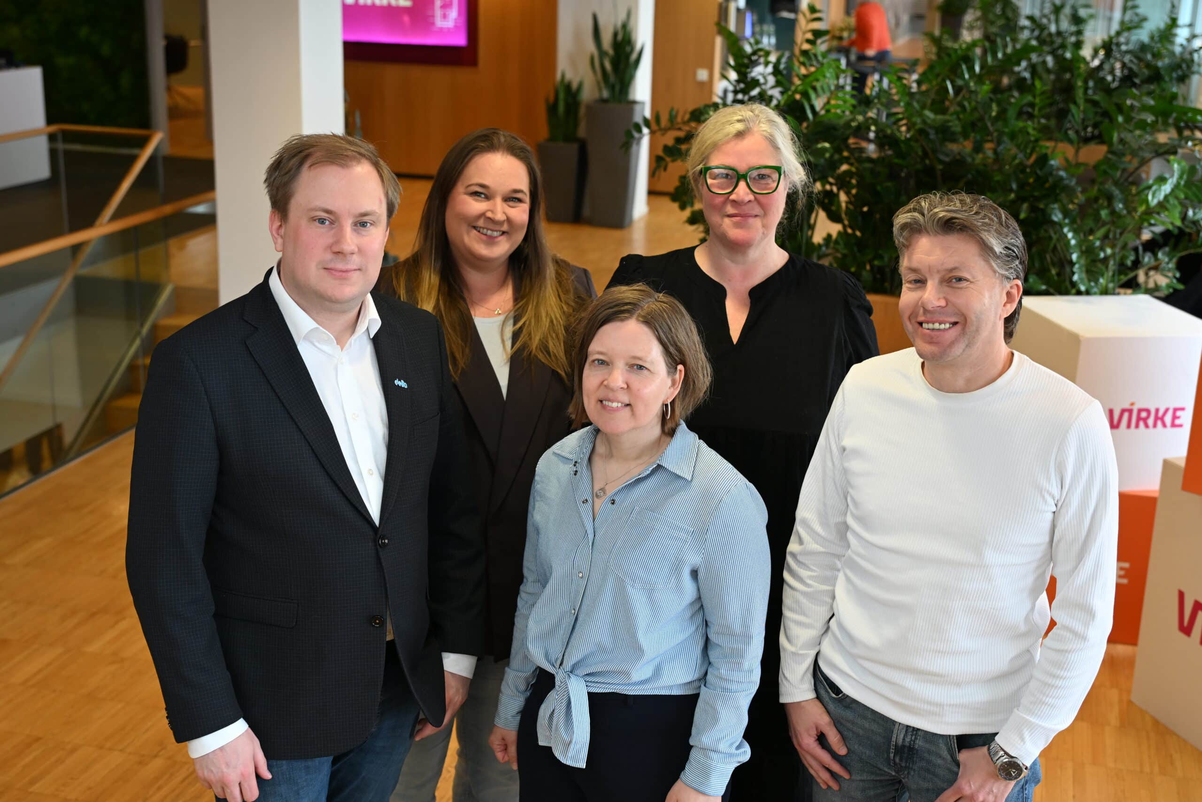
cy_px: 401
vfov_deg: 29.2
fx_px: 1536
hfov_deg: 42.7
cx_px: 601
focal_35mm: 46
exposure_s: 1/80
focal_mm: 46
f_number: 4
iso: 400
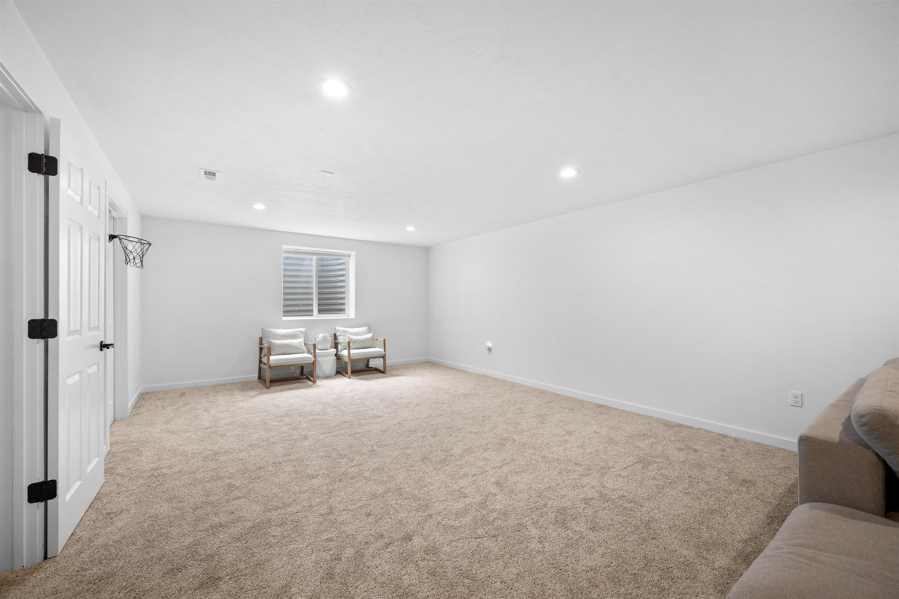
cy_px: 300
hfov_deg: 104.3
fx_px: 350
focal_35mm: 14
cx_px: 450
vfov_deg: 81.2
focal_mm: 14
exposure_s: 1
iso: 100
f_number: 8
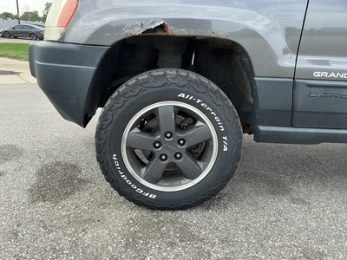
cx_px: 174
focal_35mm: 28
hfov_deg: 63.4
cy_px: 130
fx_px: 281
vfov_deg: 49.7
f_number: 1.8
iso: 25
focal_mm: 3
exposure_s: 1/333
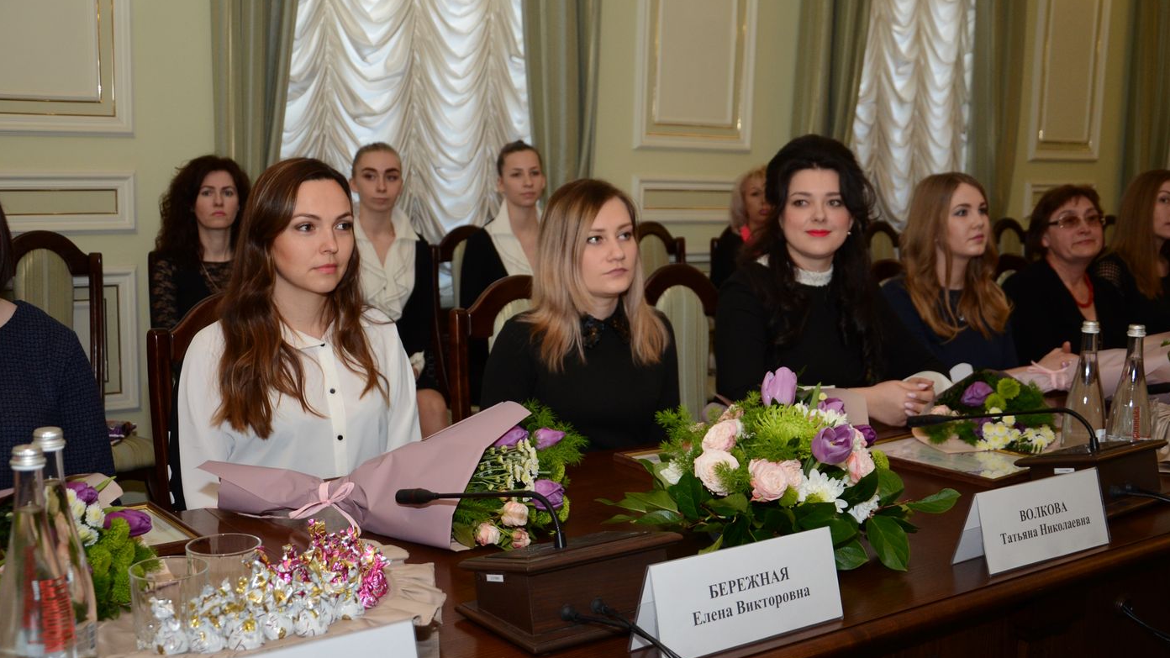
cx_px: 585
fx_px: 1272
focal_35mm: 41
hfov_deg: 49.4
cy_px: 331
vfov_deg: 29.0
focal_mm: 26
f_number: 4
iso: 800
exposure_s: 1/200
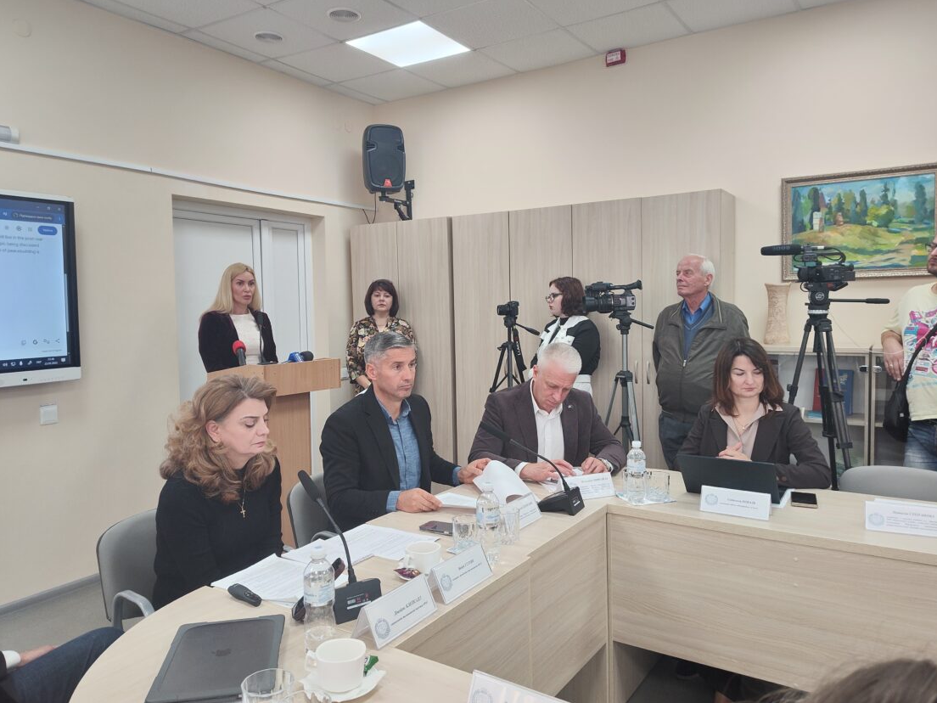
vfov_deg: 54.9
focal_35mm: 25
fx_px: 677
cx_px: 467
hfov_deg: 69.4
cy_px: 339
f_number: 1.88
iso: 236
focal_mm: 5.56
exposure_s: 1/100
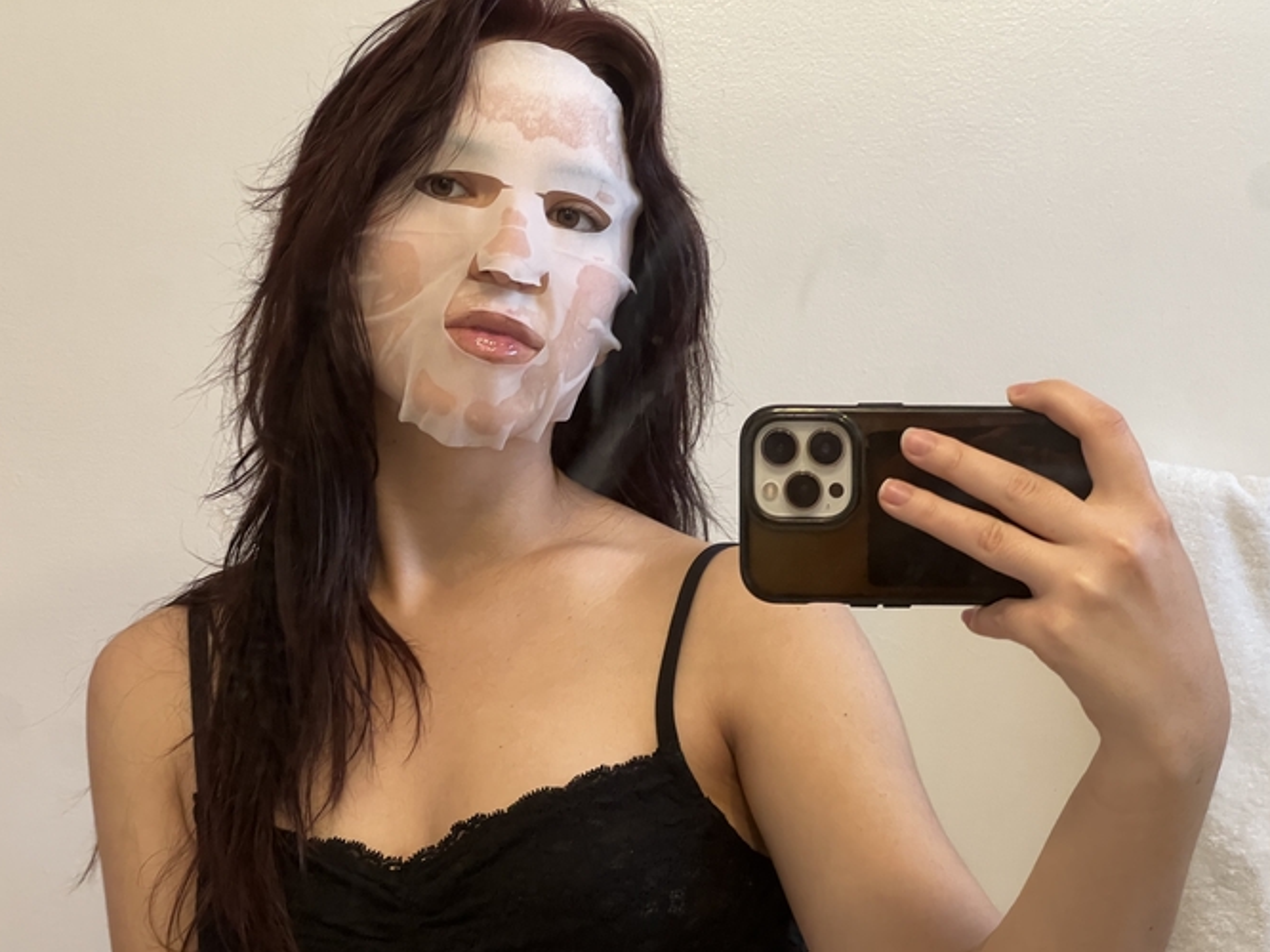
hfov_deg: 25.0
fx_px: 2861
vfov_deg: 18.9
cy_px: 478
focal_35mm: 78
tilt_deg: -1.2
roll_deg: -0.3
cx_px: 630
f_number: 2.8
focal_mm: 9
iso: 200
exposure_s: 1/60
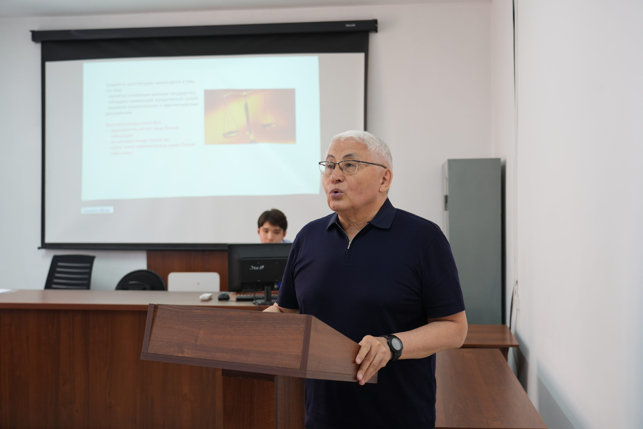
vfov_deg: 34.2
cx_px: 322
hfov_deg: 49.6
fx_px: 697
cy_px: 214
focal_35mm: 39
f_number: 4
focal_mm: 39
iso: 160
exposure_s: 1/40
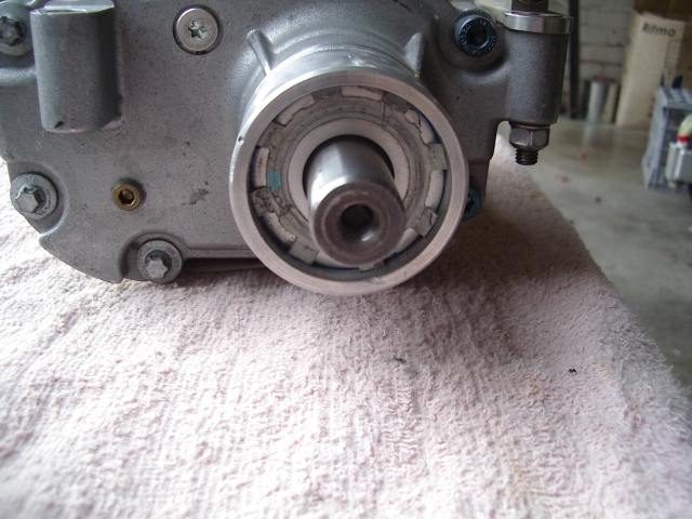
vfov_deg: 37.7
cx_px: 346
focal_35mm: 38
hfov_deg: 49.0
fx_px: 760
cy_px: 260
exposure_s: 1/60
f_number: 2.6
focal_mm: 5.8
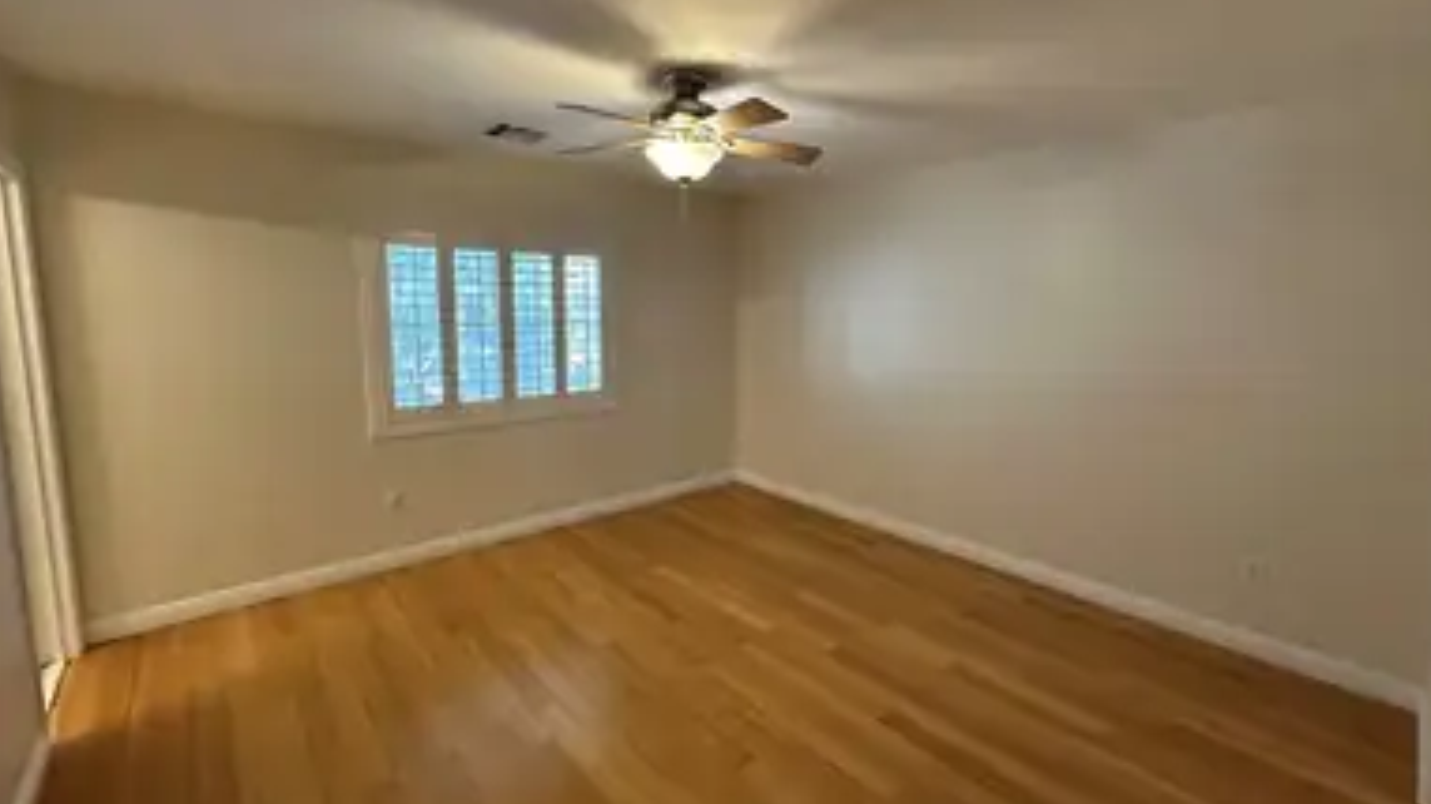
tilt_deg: -6.6
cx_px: 736
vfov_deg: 67.0
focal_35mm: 16
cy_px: 376
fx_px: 607
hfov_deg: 99.4
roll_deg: -0.7
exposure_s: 1/60
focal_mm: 2.22
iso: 160
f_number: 2.2
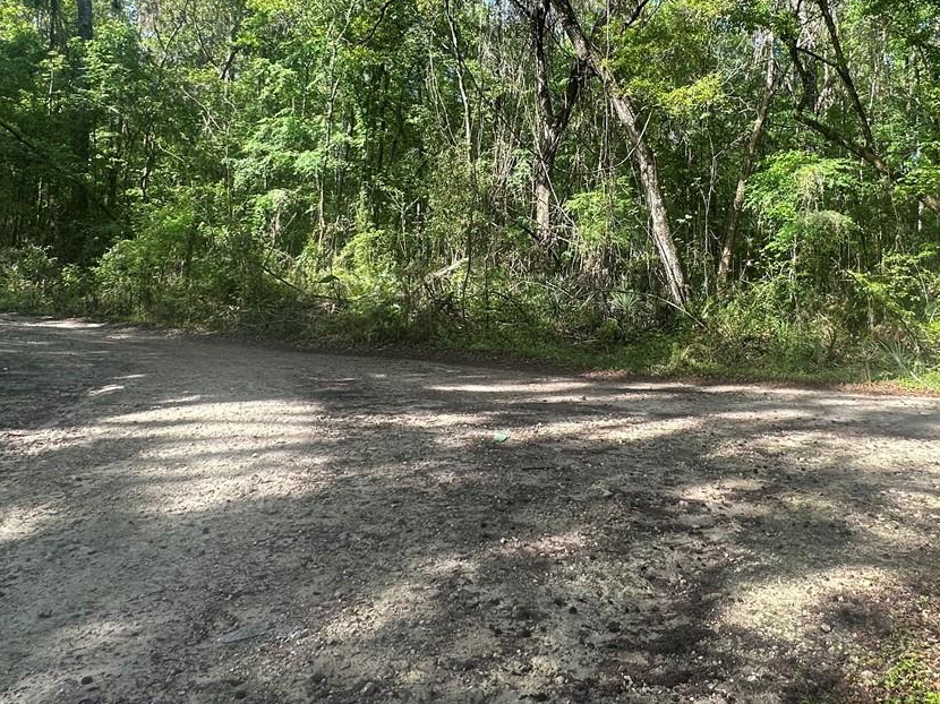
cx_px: 555
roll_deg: -1.5
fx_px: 733
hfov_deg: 64.8
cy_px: 231
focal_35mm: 27
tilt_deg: +5.4
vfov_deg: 50.4
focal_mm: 2.22
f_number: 2.2
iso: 40
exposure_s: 1/333
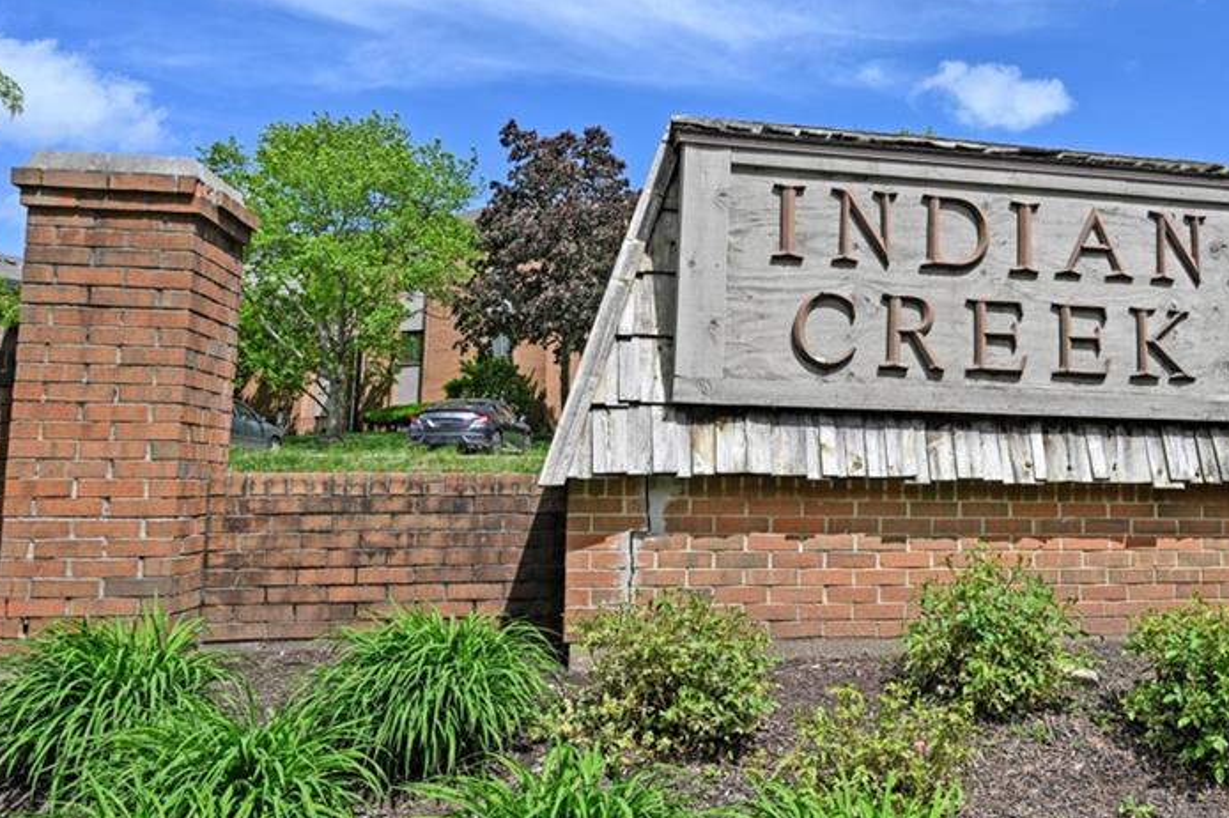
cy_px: 388
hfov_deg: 58.0
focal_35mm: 31
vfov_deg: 42.3
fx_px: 1058
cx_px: 880
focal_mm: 21
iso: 100
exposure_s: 1/400
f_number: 7.1
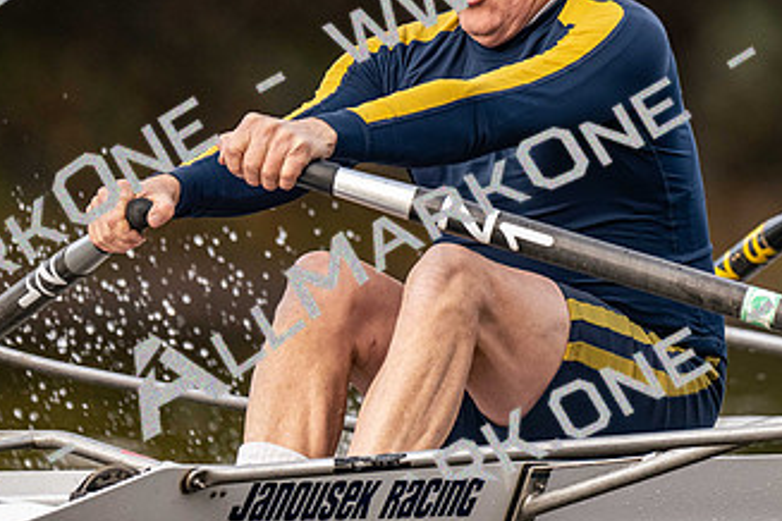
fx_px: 23111
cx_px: 619
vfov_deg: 1.3
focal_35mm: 1064
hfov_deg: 1.9
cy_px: 71
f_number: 4
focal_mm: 600
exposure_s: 1/2500
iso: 1800
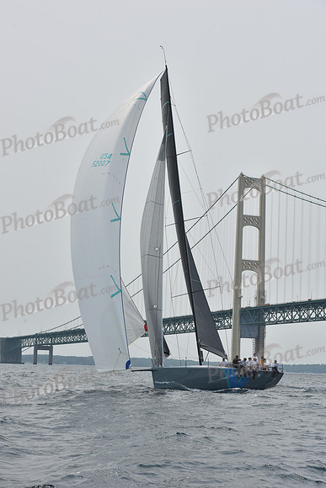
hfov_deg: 16.7
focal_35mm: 82
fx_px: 1113
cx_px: 163
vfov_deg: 24.8
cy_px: 244
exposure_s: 1/1250
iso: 250
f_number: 9
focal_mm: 82
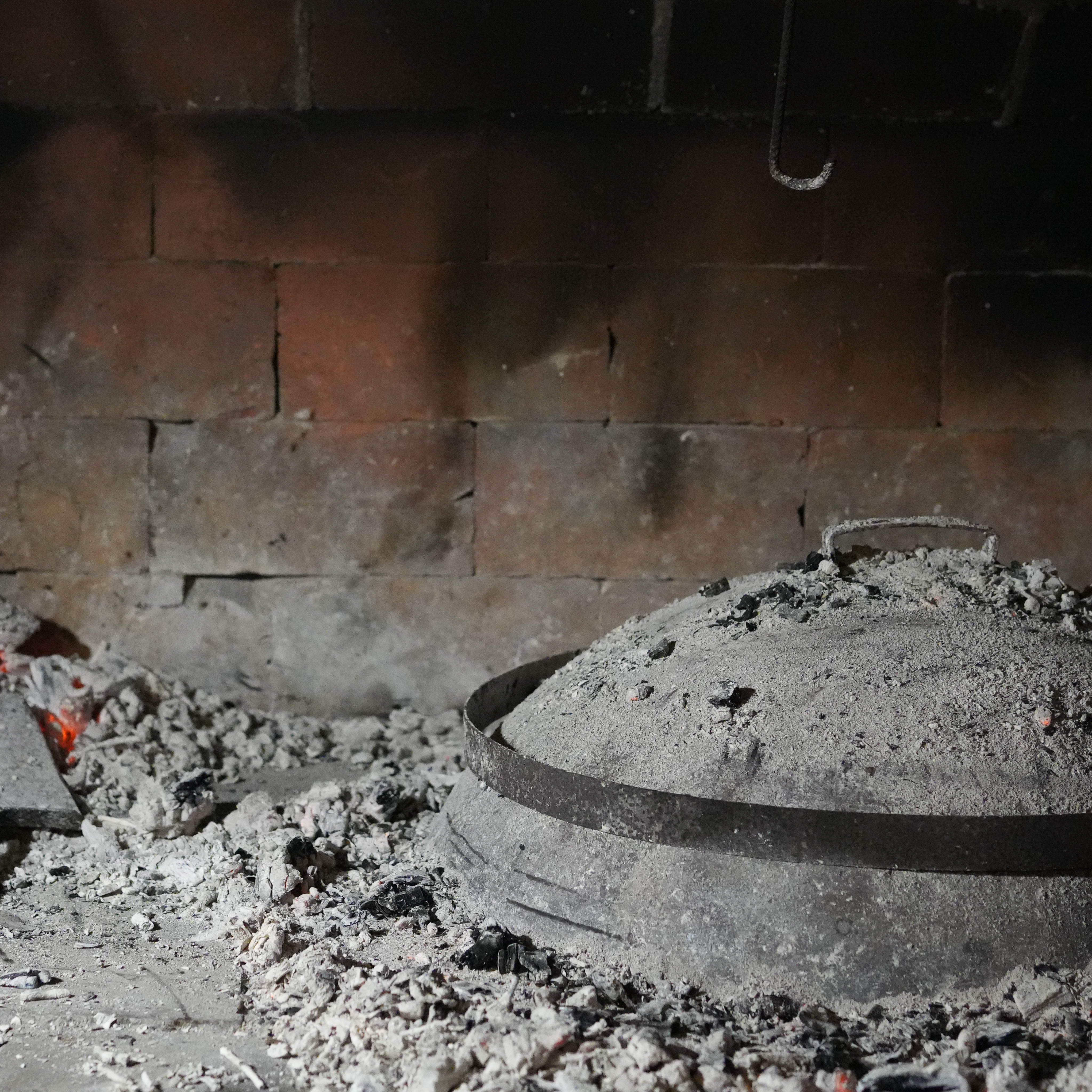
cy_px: 541
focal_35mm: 68
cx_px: 382
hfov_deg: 25.4
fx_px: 2414
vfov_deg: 25.5
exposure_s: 1/400
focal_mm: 35
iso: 6400
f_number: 3.5
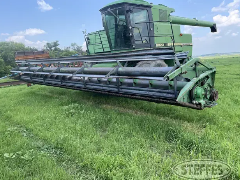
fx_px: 187
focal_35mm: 27
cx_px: 116
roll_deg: +3.2
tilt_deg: -7.5
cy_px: 92
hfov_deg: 65.3
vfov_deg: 51.4
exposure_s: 1/855
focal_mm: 4.2
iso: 32
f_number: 1.6
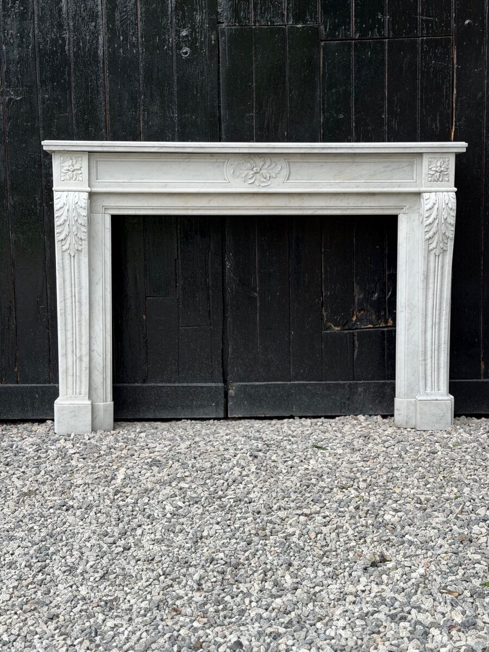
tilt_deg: -6.7
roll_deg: +0.4
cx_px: 244
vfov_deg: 39.7
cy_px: 326
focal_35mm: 48
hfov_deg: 30.3
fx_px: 904
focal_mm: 6.76
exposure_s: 1/865
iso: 64
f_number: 1.78
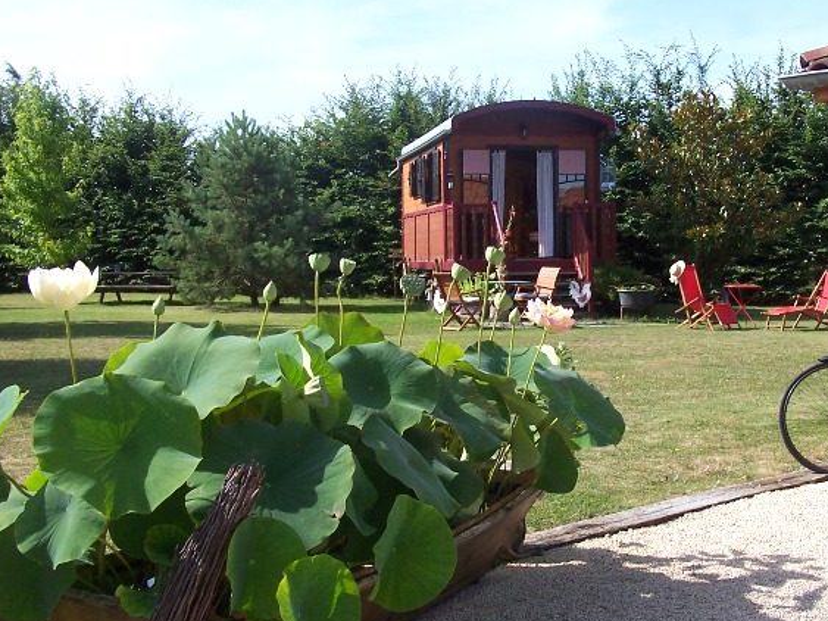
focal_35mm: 54
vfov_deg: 27.0
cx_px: 529
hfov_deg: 35.3
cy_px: 341
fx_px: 1291
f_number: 4
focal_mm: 6.3
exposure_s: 1/500
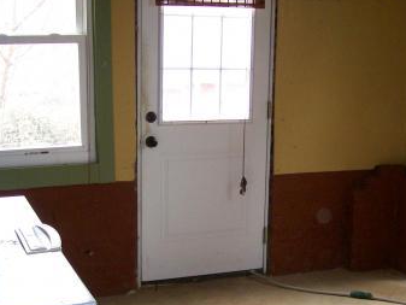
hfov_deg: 31.1
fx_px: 727
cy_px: 212
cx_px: 229
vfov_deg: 23.5
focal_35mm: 62
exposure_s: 1/81.2
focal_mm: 6
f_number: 2.7
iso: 140
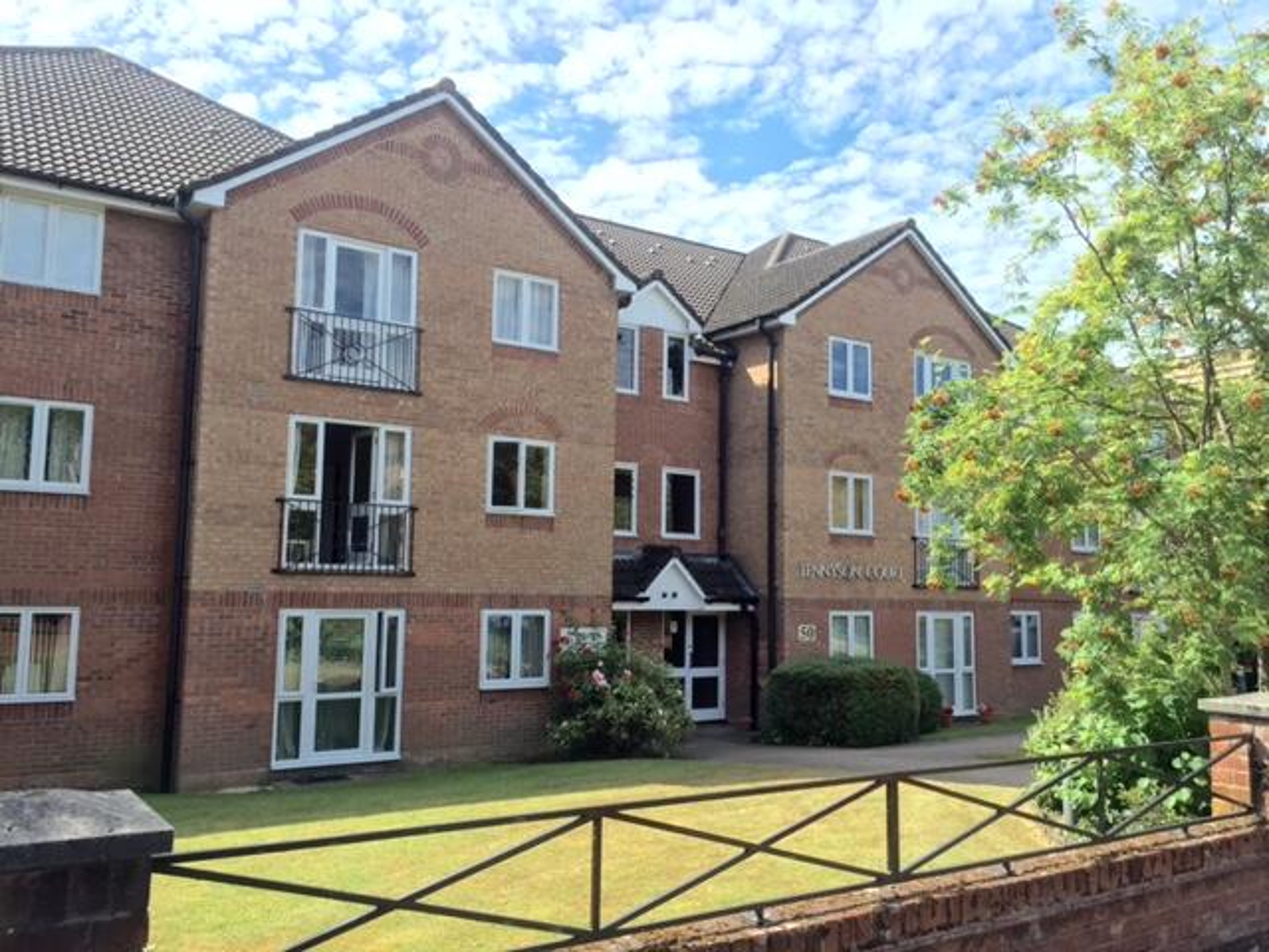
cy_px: 476
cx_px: 634
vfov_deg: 48.2
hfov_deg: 61.7
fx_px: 1063
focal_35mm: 29
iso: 32
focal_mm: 4.15
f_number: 2.2
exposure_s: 1/1163
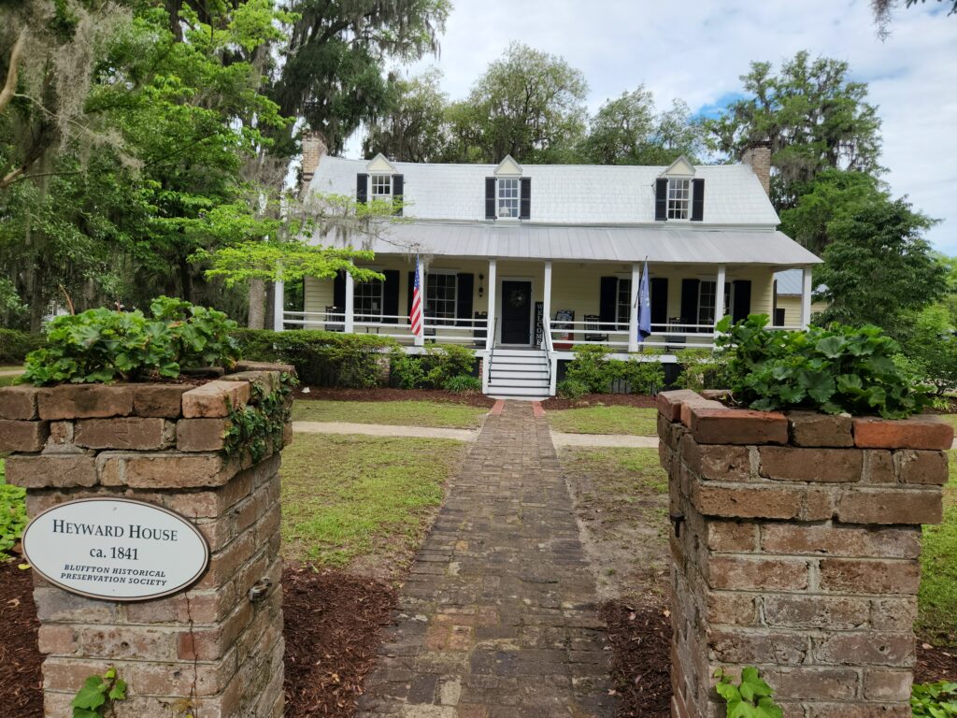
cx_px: 478
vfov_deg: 58.9
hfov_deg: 73.9
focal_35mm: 23
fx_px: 636
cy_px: 359
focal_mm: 5.4
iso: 20
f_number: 1.8
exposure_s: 1/599
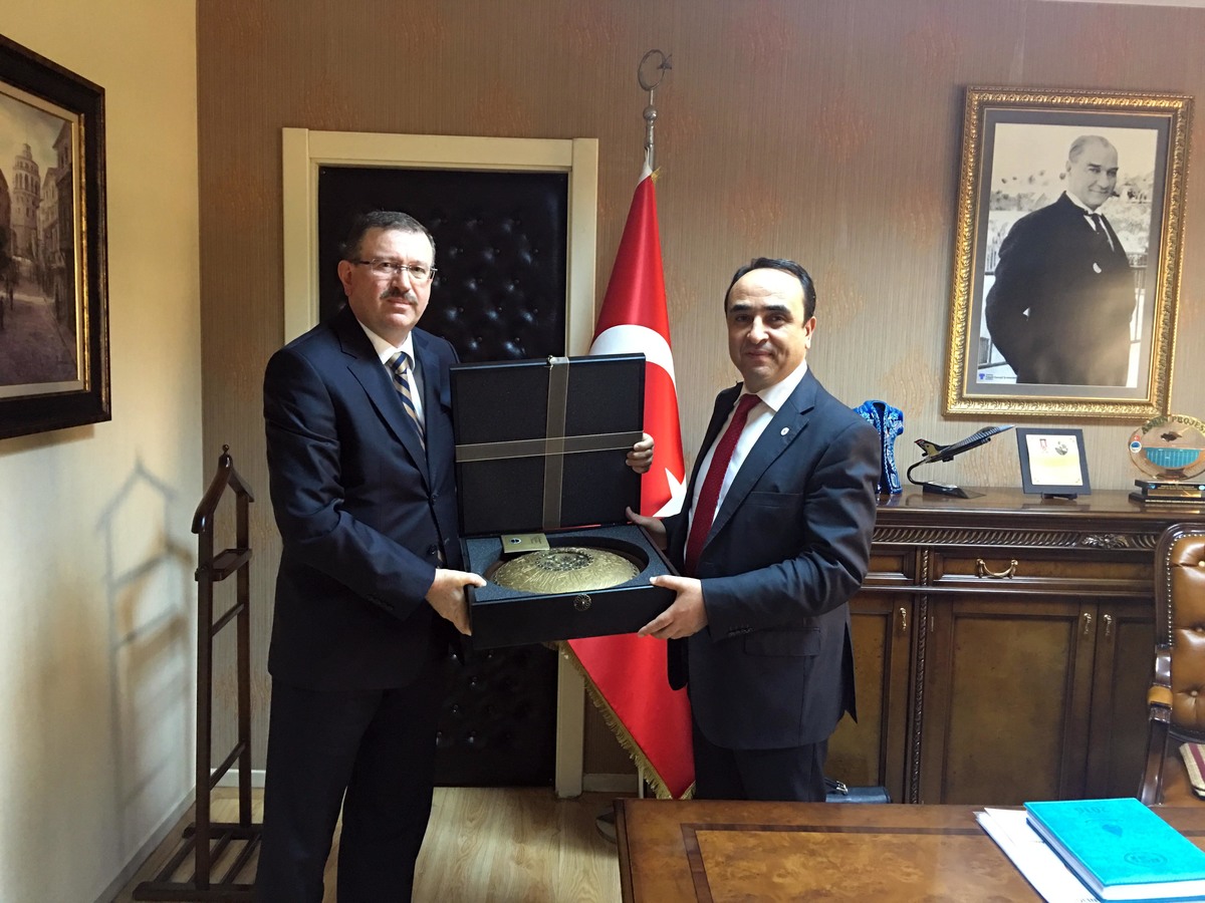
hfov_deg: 61.7
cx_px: 602
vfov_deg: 48.2
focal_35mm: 29
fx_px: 1010
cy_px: 452
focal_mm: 4.15
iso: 100
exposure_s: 1/8
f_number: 2.2
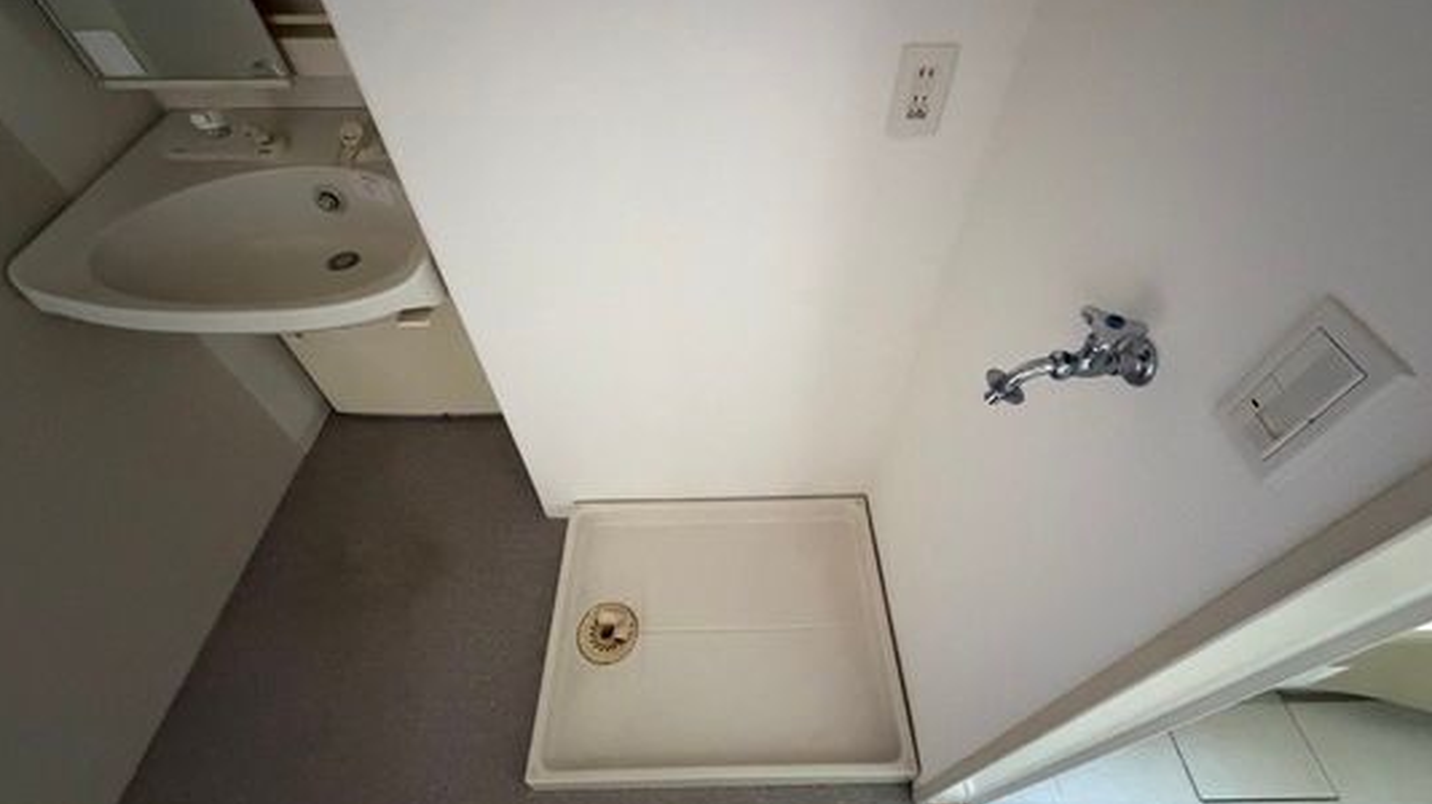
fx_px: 607
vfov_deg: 67.0
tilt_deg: -48.5
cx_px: 727
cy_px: 378
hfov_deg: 99.4
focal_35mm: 16
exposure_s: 1/60
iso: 1250
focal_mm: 2.22
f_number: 2.2
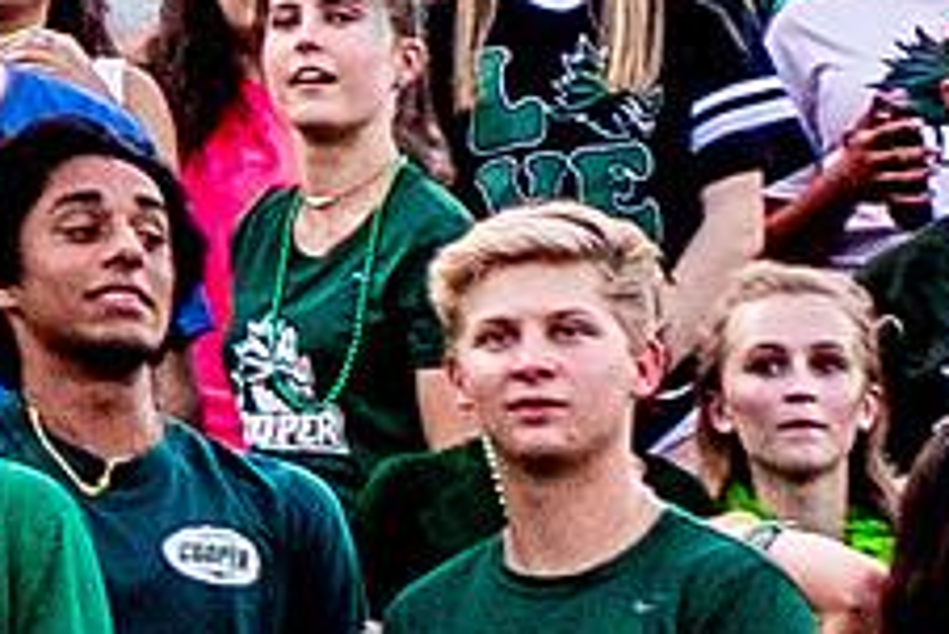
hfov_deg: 5.1
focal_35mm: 390
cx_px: -1340
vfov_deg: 3.5
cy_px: -388
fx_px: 10287
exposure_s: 1/1500
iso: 400
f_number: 2.4
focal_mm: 35
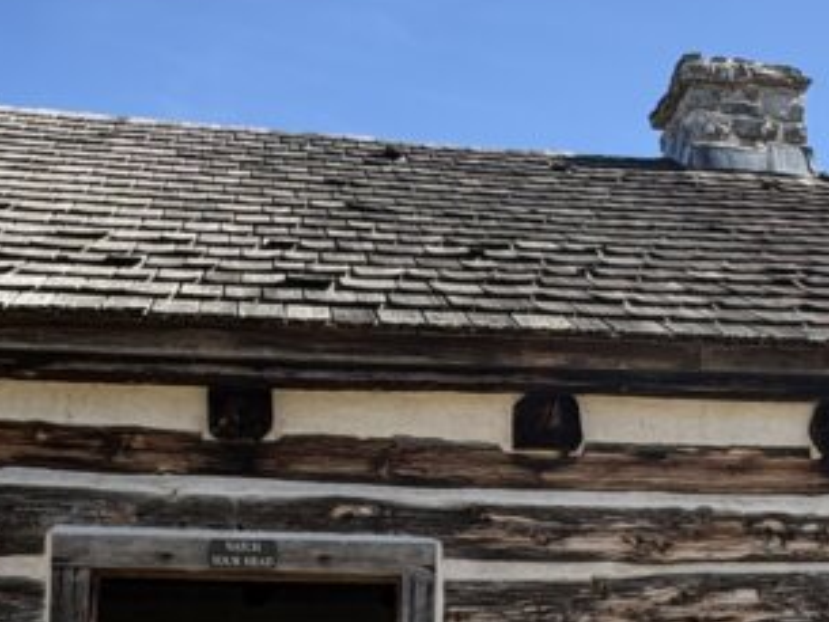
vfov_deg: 25.6
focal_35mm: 55
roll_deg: +0.3
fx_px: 1318
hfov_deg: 34.5
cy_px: 573
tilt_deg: +7.1
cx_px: 568
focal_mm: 2.22
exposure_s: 1/548
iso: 40
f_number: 2.2
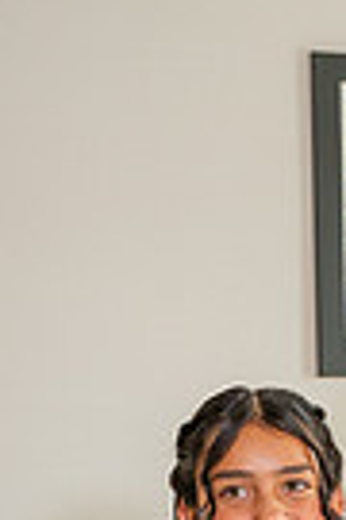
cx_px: 515
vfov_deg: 12.9
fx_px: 2206
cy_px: 693
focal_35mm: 153
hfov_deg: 8.8
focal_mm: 46
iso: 1250
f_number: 4
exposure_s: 1/200
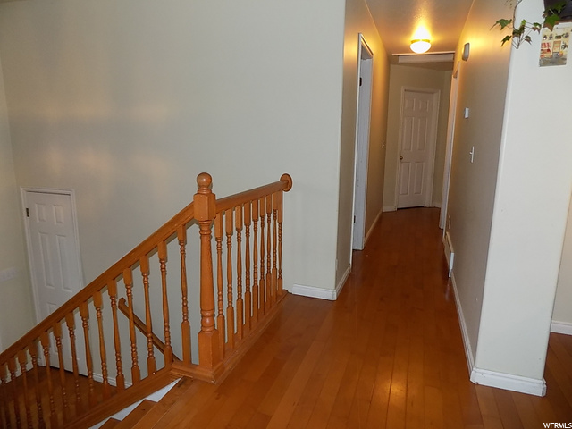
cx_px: 286
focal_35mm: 23
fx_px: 380
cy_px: 214
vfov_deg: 58.9
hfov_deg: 73.9
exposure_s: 1/30
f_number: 3.1
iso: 200
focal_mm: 4
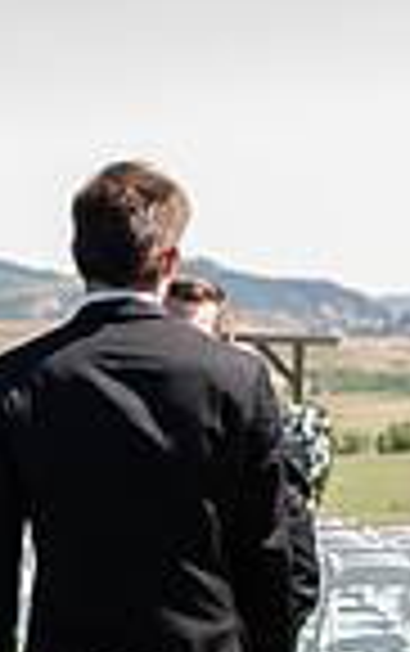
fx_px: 2620
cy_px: 542
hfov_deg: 8.9
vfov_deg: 14.1
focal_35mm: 147
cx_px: 135
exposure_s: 1/200
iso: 50
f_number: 3.2
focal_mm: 36
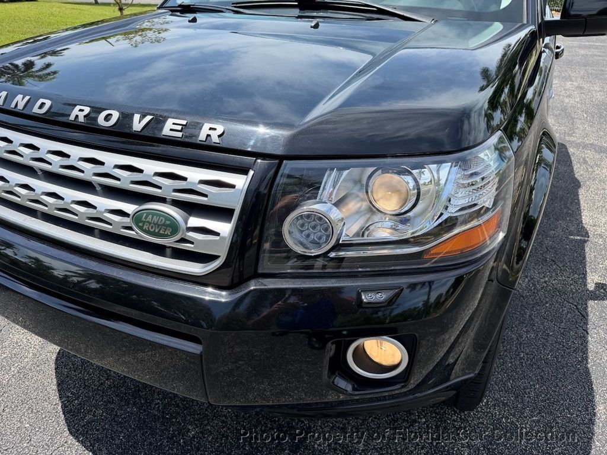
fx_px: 421
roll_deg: -0.4
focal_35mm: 24
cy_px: 228
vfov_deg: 56.8
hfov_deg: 71.6
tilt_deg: -31.2
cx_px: 304
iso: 80
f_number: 1.78
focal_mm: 6.76
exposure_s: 1/2370
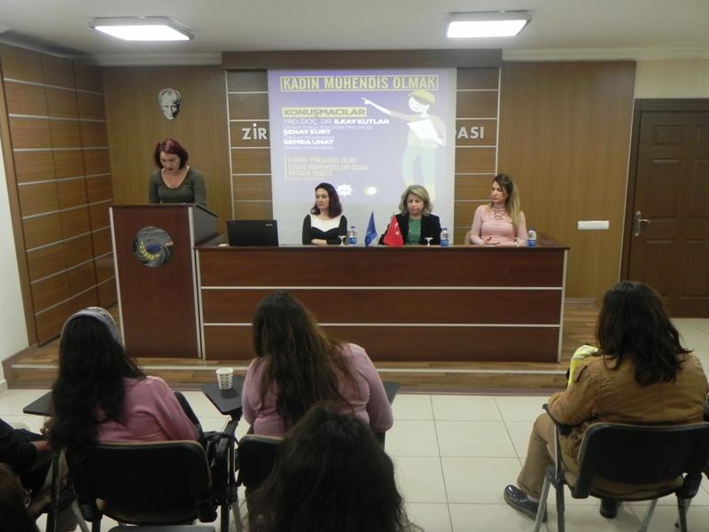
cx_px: 354
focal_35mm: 29
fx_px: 594
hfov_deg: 61.7
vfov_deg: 48.2
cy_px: 266
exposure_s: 1/30
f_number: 2.8
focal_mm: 5.2
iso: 304
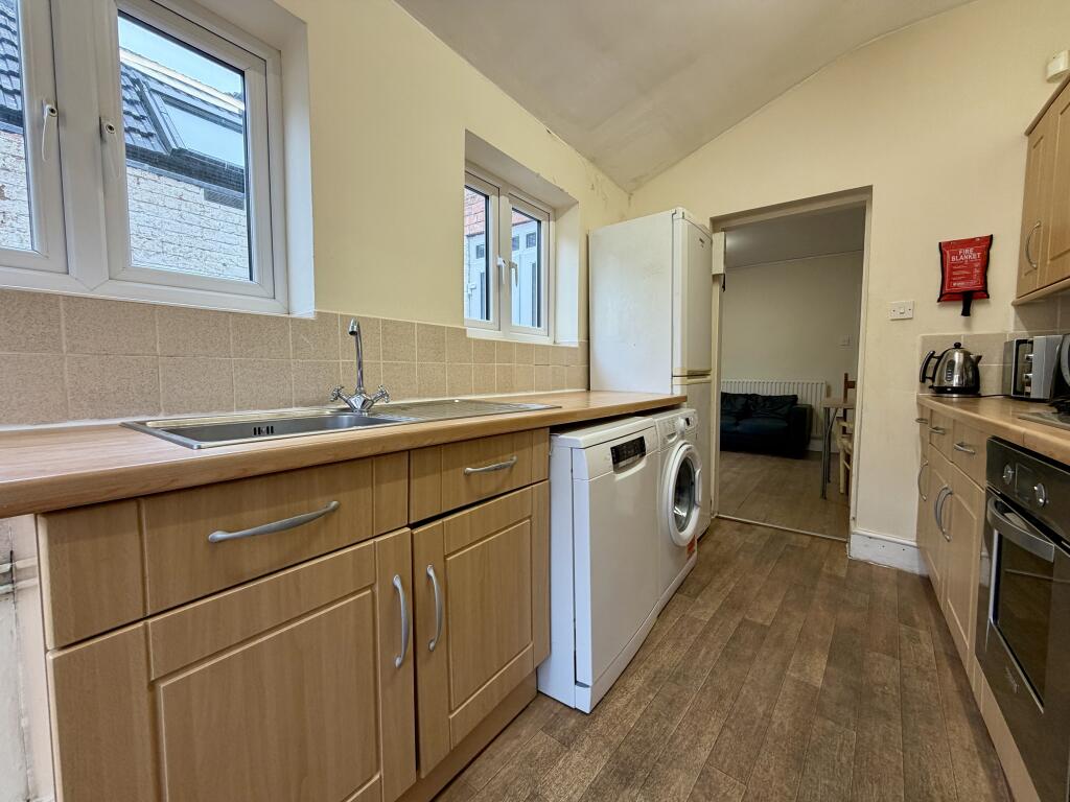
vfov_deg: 85.7
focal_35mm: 14
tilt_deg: -3.6
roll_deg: +0.9
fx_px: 433
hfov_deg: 102.1
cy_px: 401
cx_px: 535
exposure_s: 1/100
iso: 160
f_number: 2.2
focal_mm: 2.22
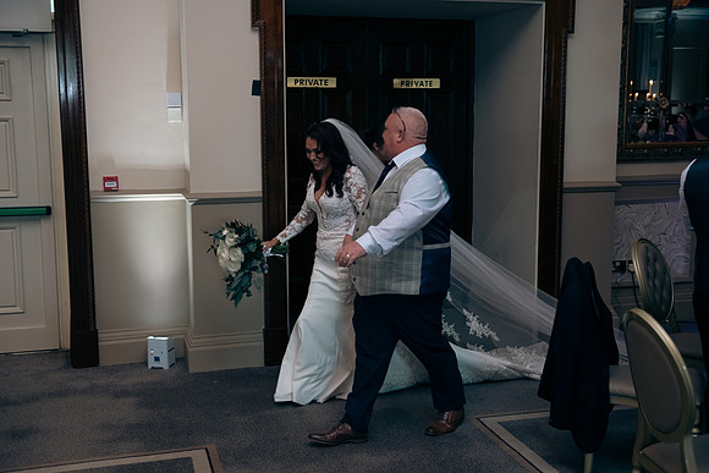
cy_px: 236
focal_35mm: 44
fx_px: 867
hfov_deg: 44.5
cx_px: 354
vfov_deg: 30.5
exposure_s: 1/160
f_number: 3.5
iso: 1000
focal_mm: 44
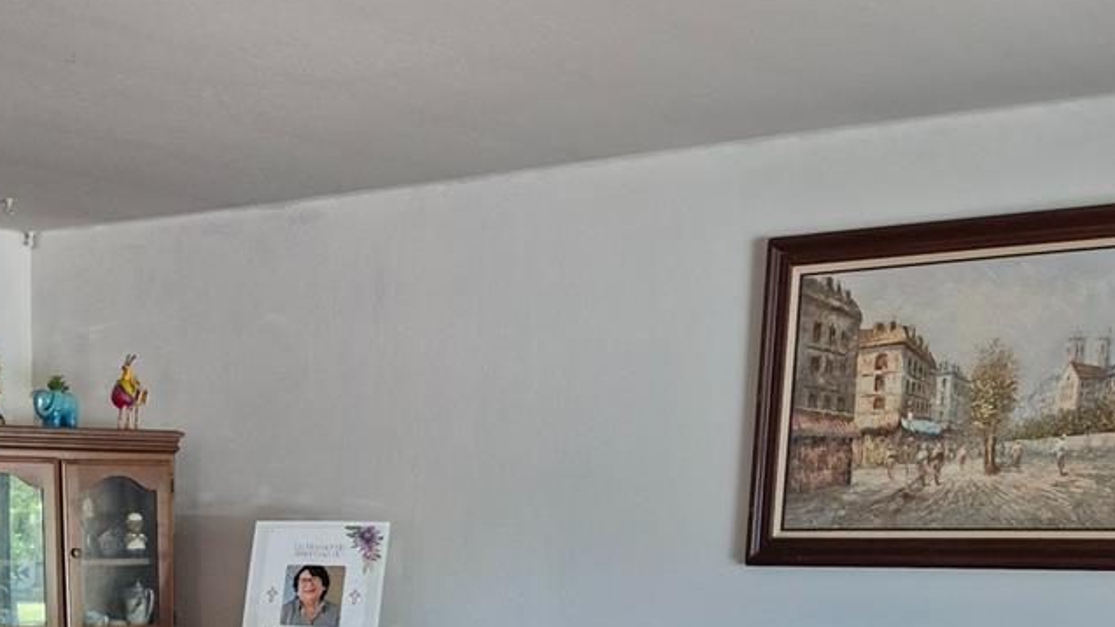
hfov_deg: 34.6
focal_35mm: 59
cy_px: 965
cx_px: 262
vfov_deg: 18.0
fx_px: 1744
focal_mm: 5.4
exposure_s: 1/120
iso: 800
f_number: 1.8
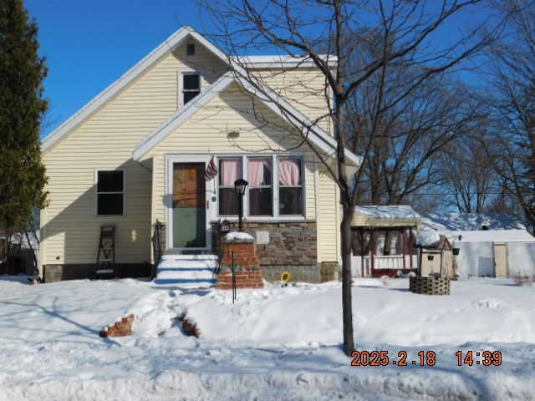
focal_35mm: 51
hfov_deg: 37.5
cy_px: 200
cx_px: 268
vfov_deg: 28.6
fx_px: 788
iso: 125
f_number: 7.6
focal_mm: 9
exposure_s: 1/800
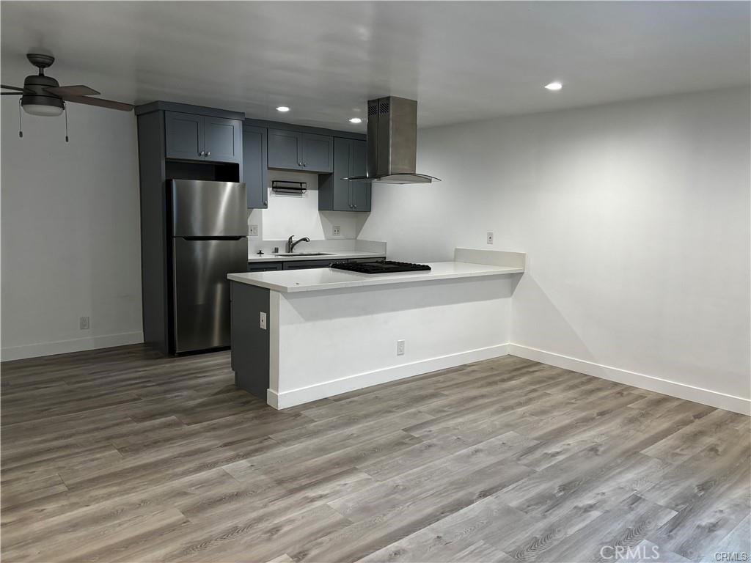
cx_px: 376
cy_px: 282
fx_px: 564
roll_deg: -1.1
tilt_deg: -6.9
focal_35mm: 26
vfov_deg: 53.1
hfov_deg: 67.3
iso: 160
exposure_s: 1/60
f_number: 1.6
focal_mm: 5.96
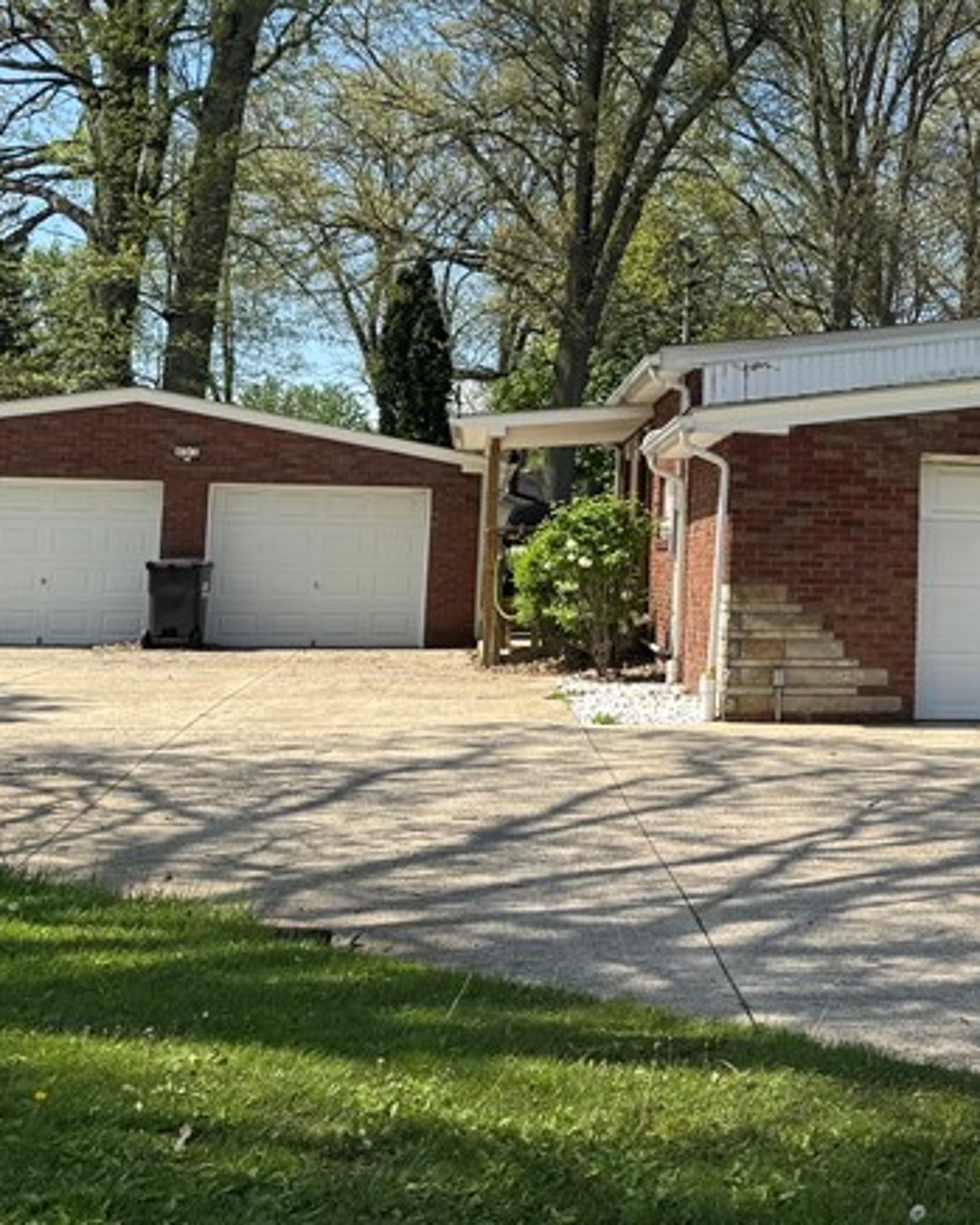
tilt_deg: +5.5
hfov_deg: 26.1
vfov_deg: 33.7
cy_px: 371
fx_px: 1993
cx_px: 1000
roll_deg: -1.3
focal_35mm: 55
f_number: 1.78
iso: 80
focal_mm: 6.76
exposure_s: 1/3096
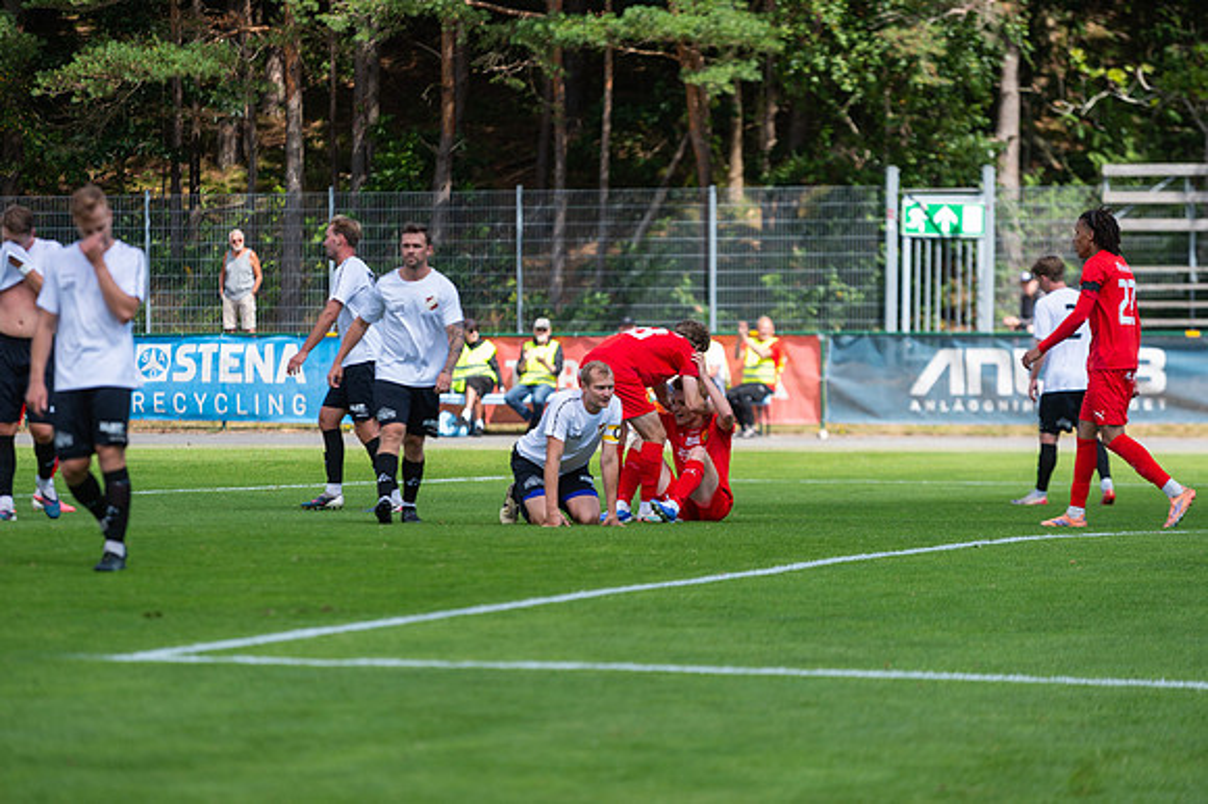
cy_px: 402
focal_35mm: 200
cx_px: 604
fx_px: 6707
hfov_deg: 10.3
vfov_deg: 6.9
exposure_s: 1/2000
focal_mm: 200
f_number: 3.2
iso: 250
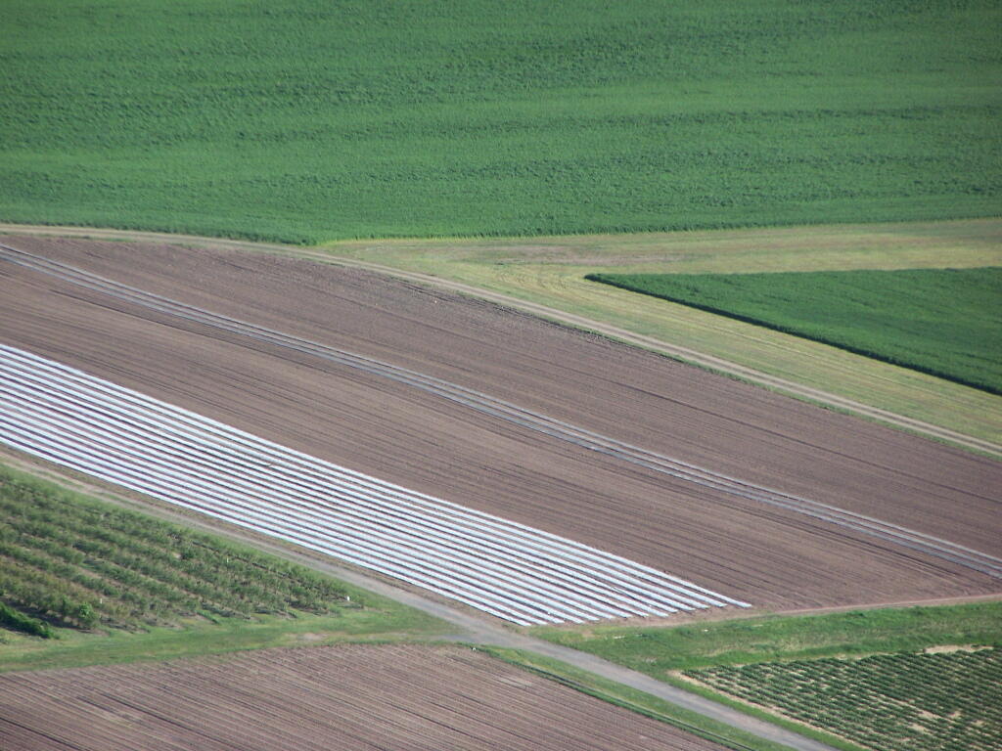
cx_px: 501
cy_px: 376
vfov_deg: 3.9
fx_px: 11000
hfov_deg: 5.2
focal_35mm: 380
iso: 140
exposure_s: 1/400
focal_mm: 63
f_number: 3.7
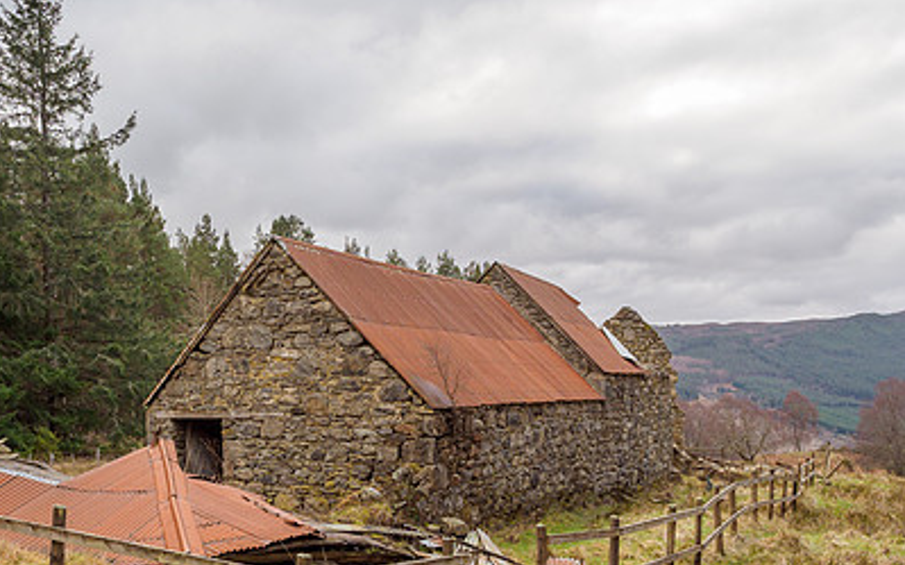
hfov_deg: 52.5
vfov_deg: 33.7
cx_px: 370
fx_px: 912
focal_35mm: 37
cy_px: 424
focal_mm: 12
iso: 200
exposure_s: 1/200
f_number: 5.6
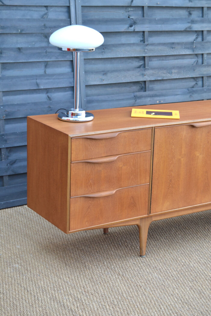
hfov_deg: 18.9
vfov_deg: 28.1
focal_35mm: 72
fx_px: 633
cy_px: 158
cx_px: 106
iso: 280
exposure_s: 1/125
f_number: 5.3
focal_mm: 48
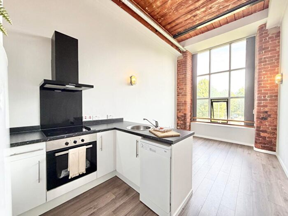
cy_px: 108
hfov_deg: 102.1
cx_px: 144
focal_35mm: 14
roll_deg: -0.1
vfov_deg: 85.7
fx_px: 116
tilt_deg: -1.9
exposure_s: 1/121
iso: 250
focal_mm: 2.22
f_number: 2.2
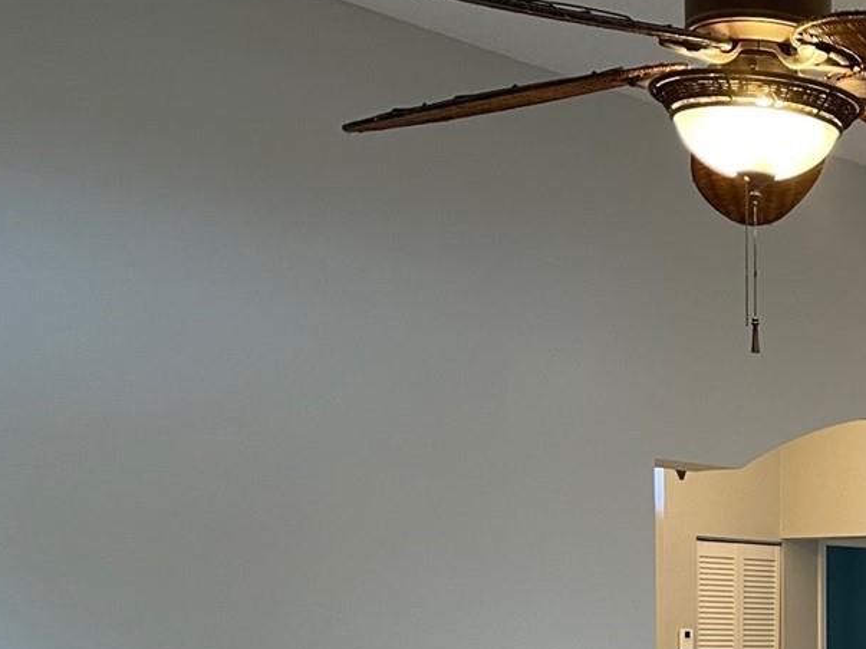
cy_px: 704
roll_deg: -0.1
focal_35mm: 69
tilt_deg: -3.8
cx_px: 1066
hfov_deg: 25.1
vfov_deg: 20.4
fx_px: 1726
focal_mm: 5.1
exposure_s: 1/60
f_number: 1.6
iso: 80
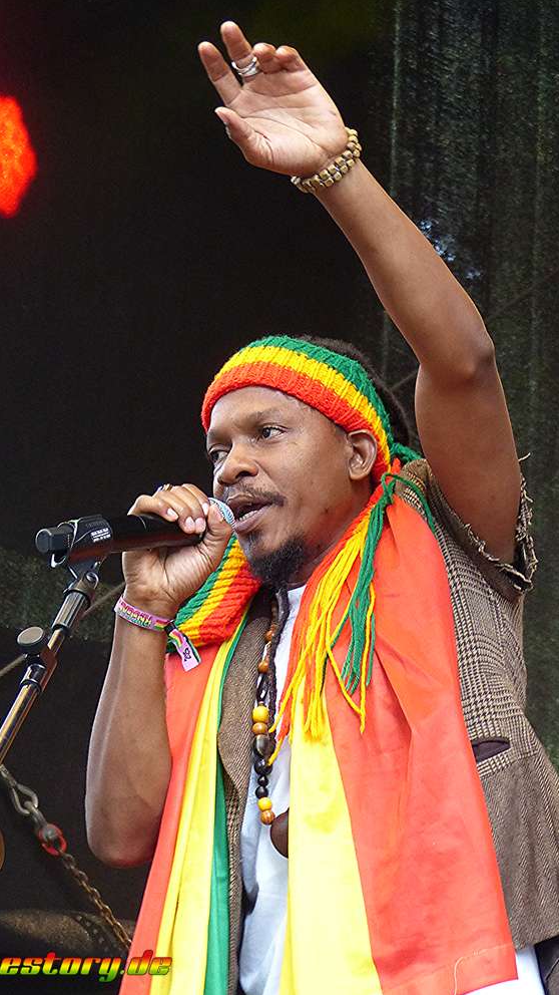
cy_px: 495
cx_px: 246
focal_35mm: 112
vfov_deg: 19.1
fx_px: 2951
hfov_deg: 10.8
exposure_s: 1/60
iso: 250
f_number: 2.8
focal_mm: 18.3
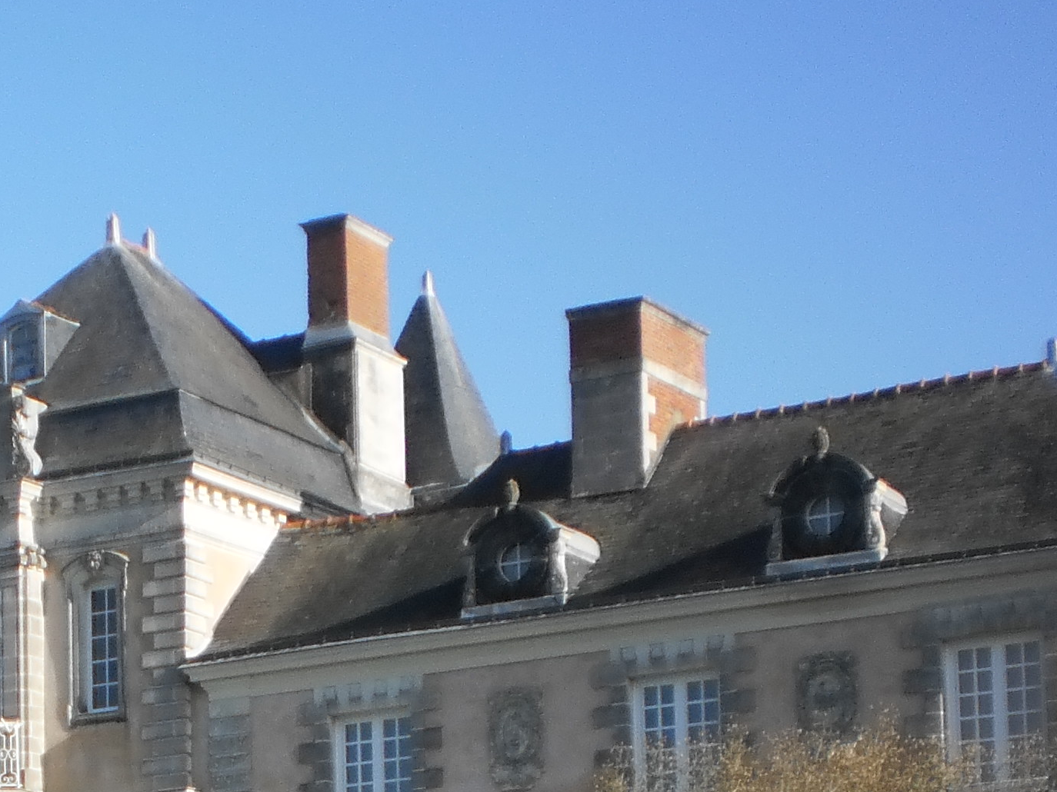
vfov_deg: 13.7
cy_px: 1054
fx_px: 3175
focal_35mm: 104
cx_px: -75
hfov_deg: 18.3
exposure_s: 1/1000
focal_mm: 6.3
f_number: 3.1
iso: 100
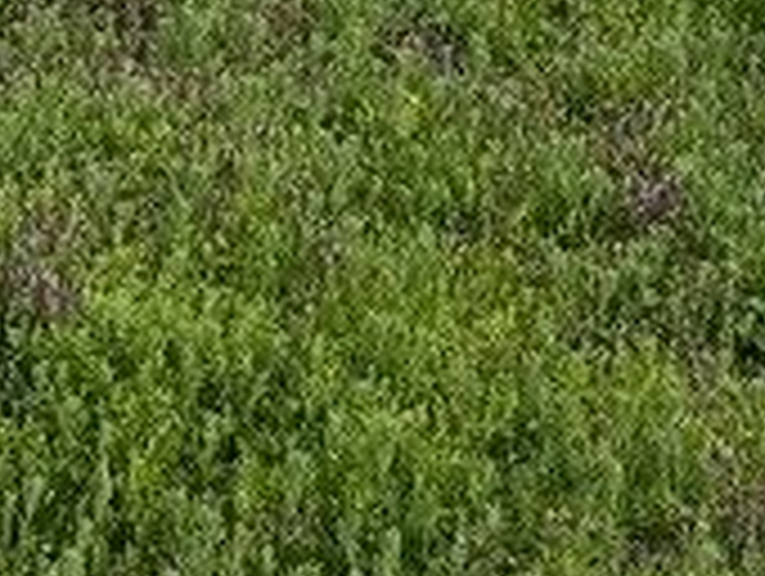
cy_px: -927
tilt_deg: +0.5
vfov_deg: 9.2
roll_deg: +0.5
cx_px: 414
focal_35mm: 141
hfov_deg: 14.0
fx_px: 3120
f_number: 1.78
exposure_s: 1/1076
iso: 80
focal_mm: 6.76
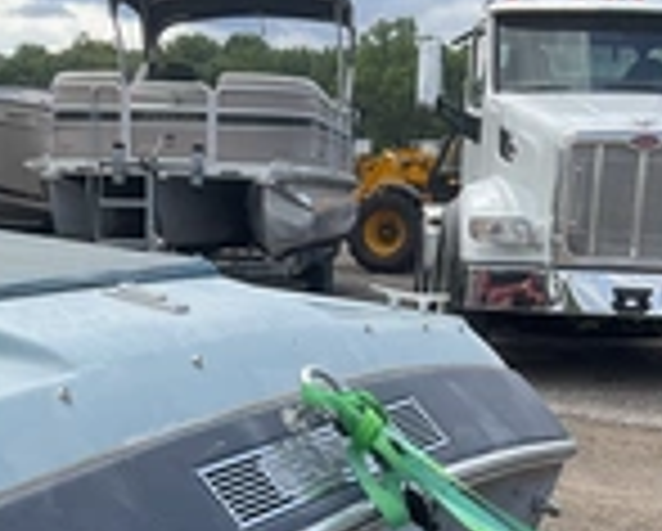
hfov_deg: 24.7
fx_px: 1511
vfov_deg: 18.8
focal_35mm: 77
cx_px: 329
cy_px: 644
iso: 25
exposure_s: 1/749
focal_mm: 3
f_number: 1.8
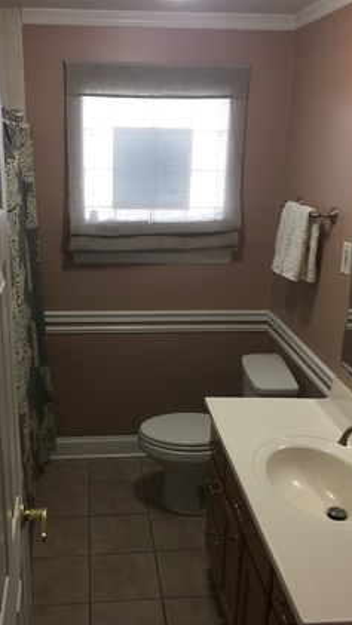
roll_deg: -1.2
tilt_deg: -19.2
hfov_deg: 32.7
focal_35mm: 36
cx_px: 137
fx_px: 597
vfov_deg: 55.1
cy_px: 355
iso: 100
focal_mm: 4.15
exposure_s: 1/30
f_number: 2.2
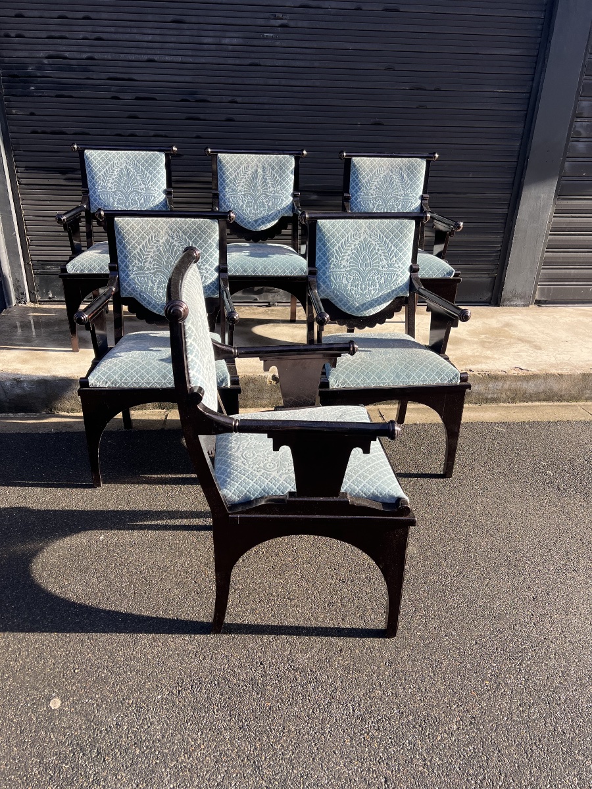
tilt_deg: -25.5
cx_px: 296
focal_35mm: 26
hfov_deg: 53.1
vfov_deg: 67.3
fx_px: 593
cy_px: 394
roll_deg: -1.5
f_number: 1.5
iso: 50
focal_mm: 5.7
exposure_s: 1/607
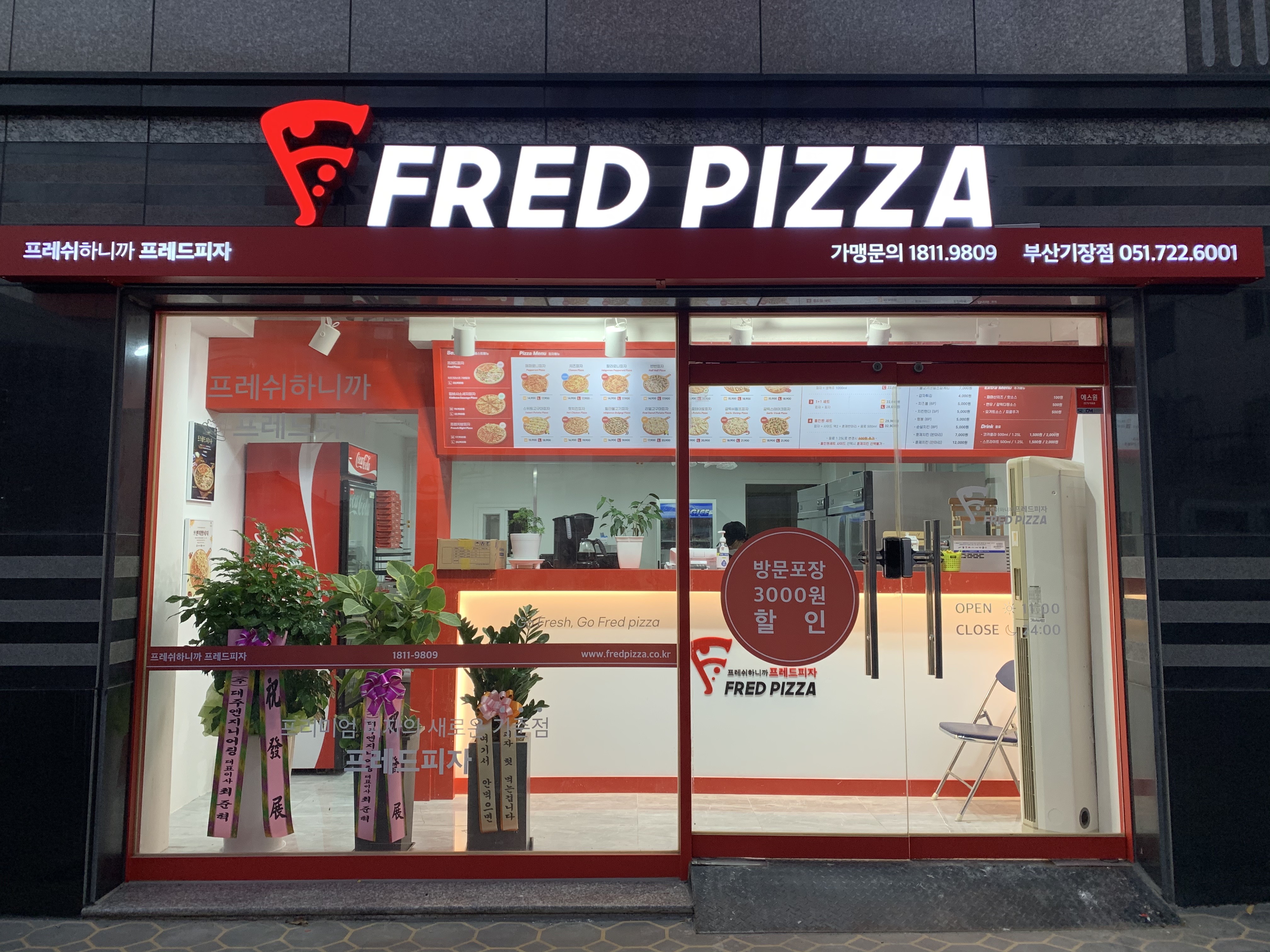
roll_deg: -0.5
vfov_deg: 53.1
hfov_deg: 67.3
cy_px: 476
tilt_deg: +6.7
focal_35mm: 26
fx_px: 954
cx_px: 635
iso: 80
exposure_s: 1/120
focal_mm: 4.25
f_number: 1.8
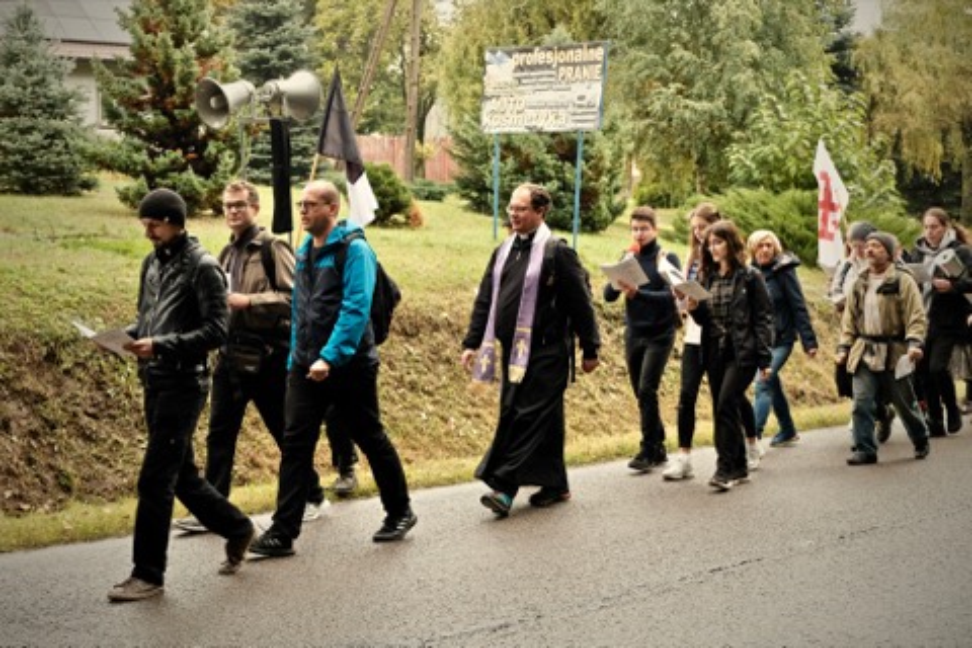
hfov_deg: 40.3
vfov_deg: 27.5
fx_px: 1323
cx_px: 486
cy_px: 324
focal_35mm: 49
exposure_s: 1/400
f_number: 3.6
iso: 400
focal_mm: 32.9
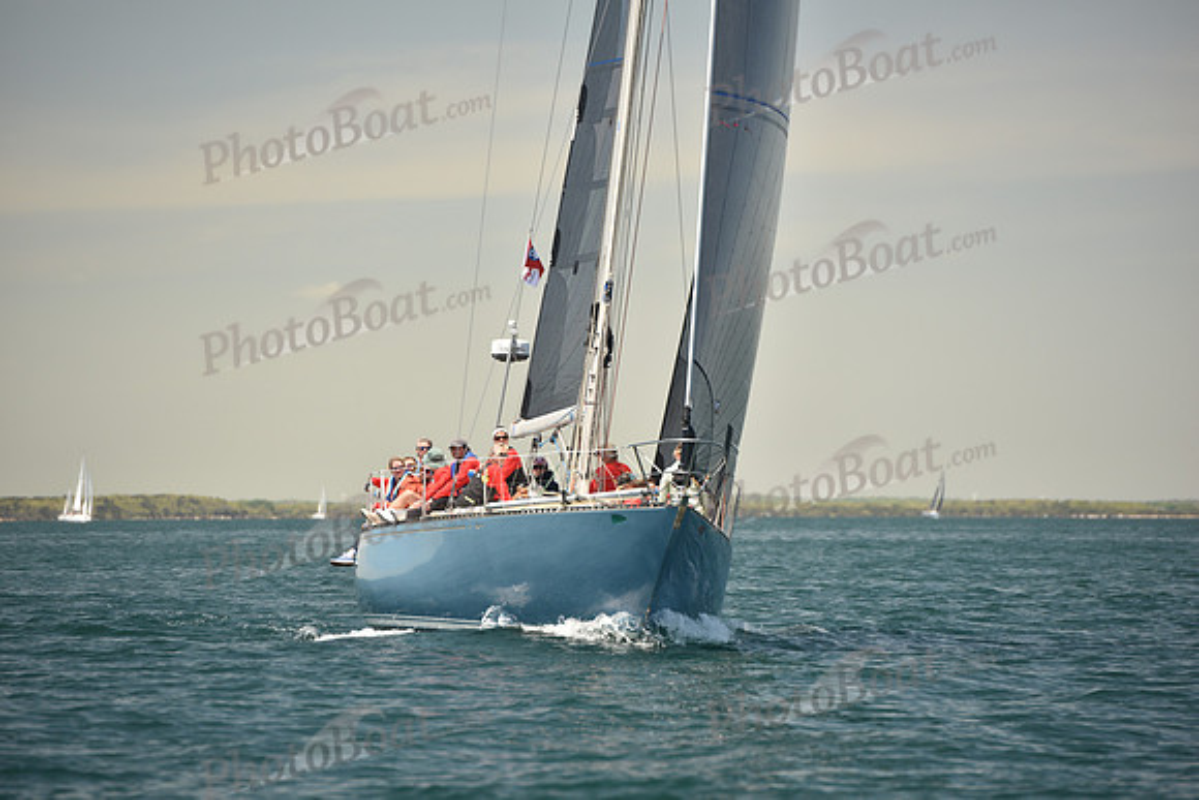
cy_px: 400
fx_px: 6662
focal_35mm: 200
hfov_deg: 10.3
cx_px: 600
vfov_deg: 6.9
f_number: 4.5
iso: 250
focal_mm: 200
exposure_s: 1/800
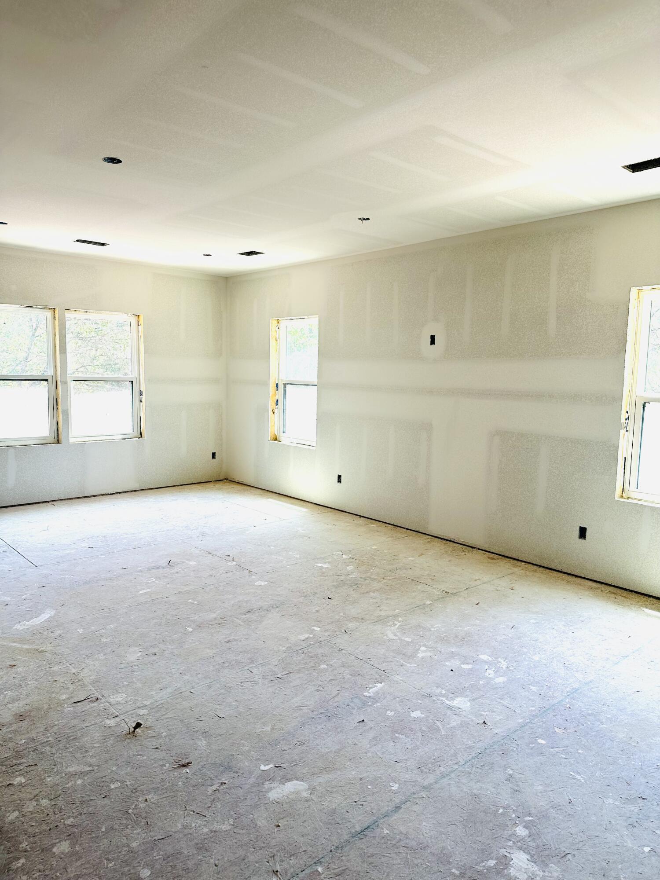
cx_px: 330
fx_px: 610
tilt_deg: -6.1
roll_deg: -1.9
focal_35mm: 24
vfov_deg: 71.6
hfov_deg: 56.8
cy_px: 440
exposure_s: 1/121
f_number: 1.78
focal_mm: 6.86
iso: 64
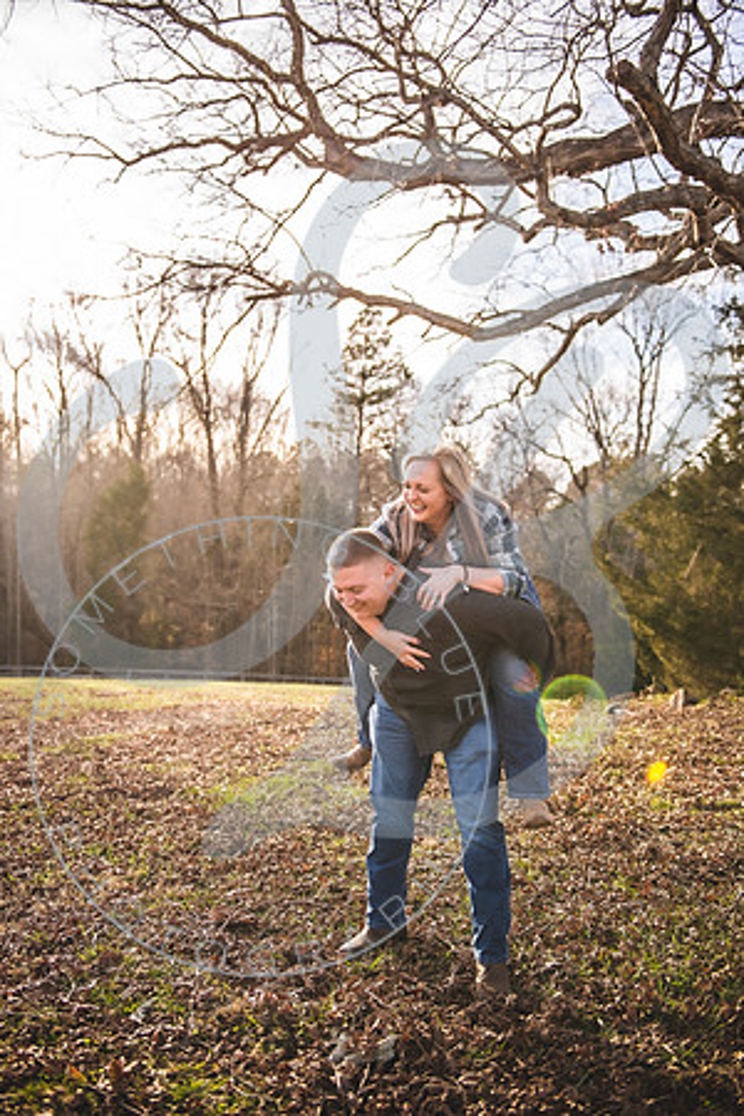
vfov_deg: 55.8
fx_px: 1054
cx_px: 372
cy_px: 558
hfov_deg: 38.9
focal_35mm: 34
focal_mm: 34
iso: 100
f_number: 2.8
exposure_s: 1/500
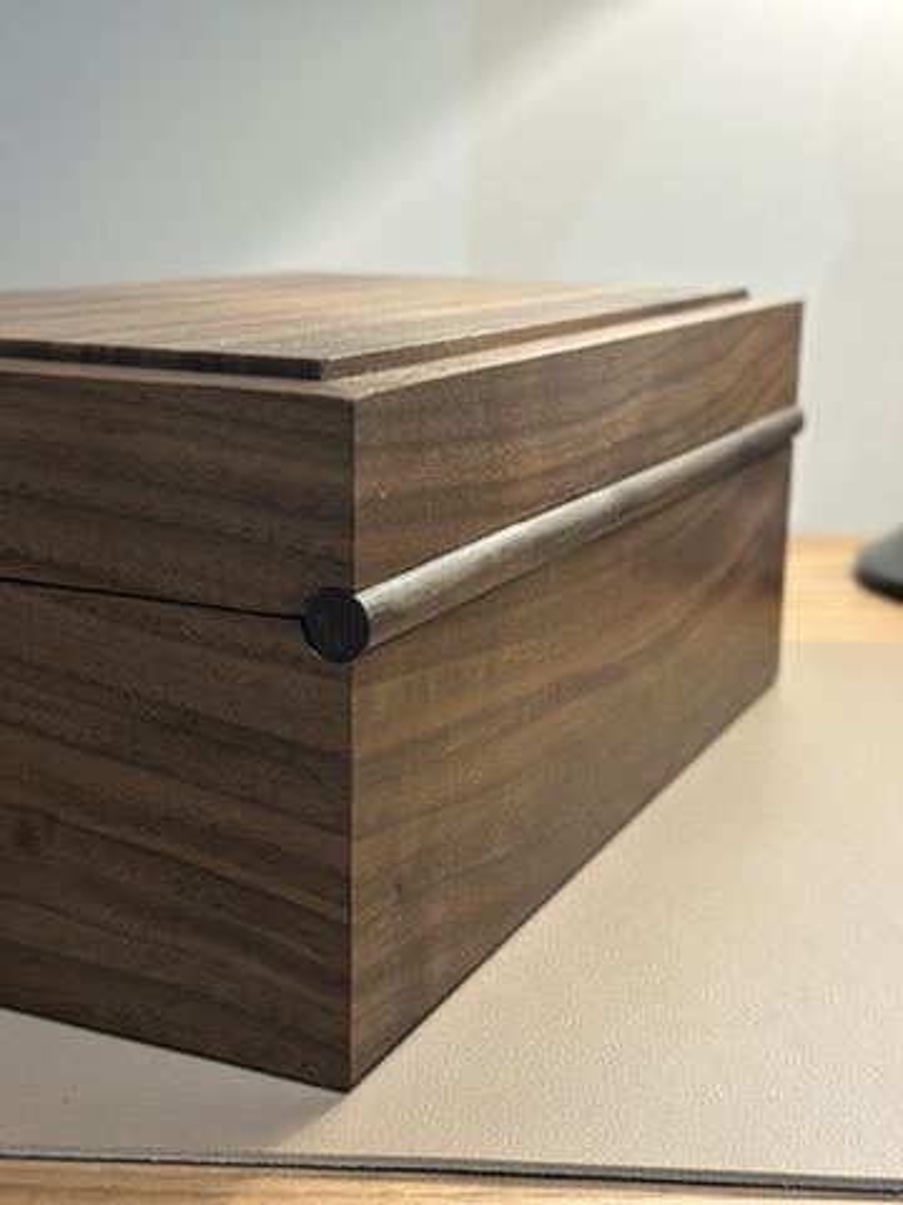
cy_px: 602
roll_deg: -1.7
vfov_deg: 39.7
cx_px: 452
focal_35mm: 48
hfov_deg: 30.3
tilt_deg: -12.7
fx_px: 1670
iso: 200
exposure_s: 1/50
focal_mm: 6.86
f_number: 1.78
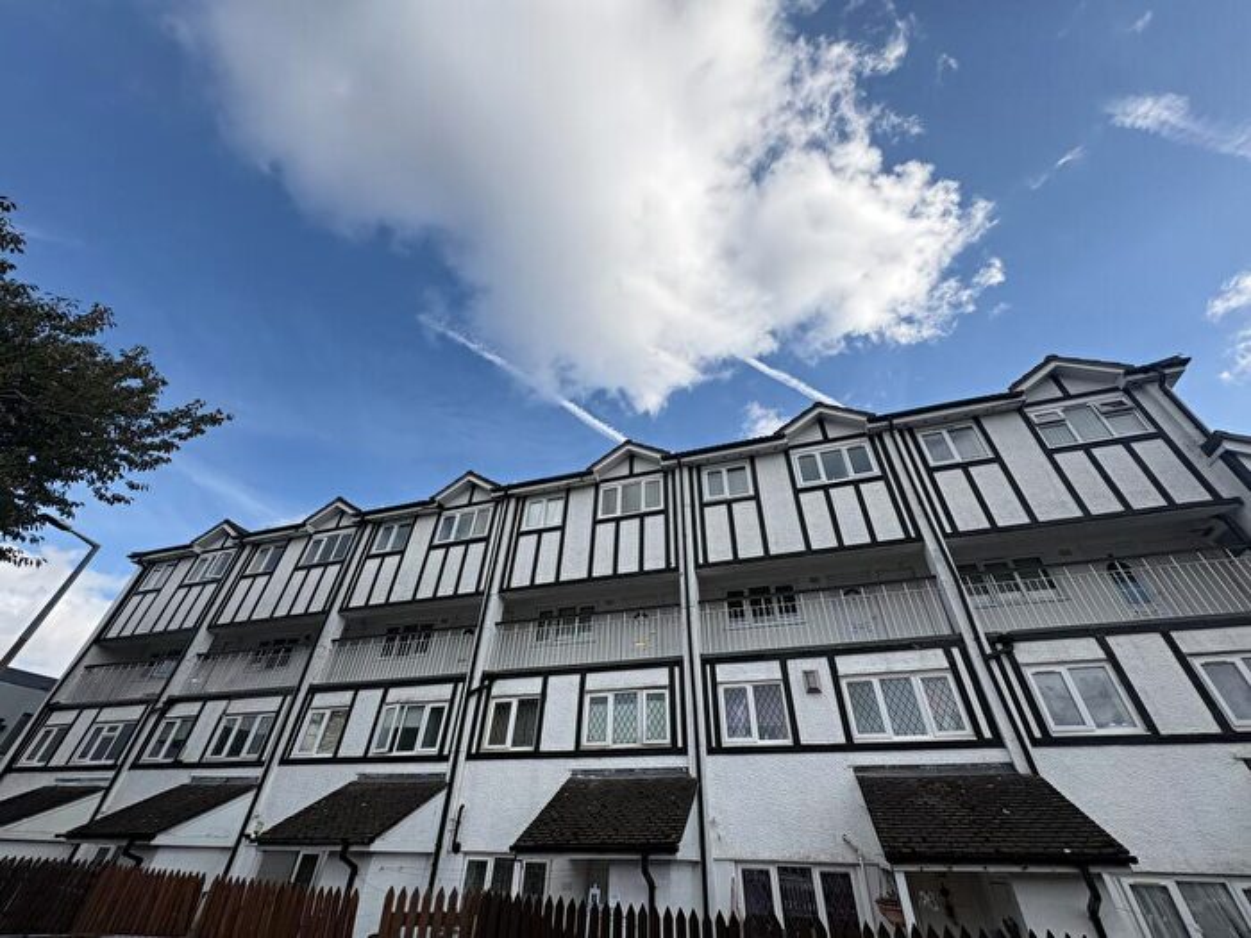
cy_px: 469
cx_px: 626
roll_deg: -1.0
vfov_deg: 85.7
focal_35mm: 14
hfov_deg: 102.1
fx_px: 506
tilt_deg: +38.4
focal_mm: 2.22
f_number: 2.2
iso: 50
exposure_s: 1/1832
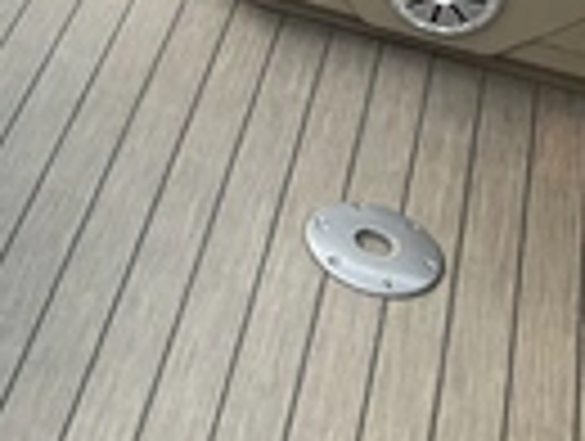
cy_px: -76
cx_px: -189
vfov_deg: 16.0
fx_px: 1507
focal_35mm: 89
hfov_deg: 20.0
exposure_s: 1/200
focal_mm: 3
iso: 20
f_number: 1.8
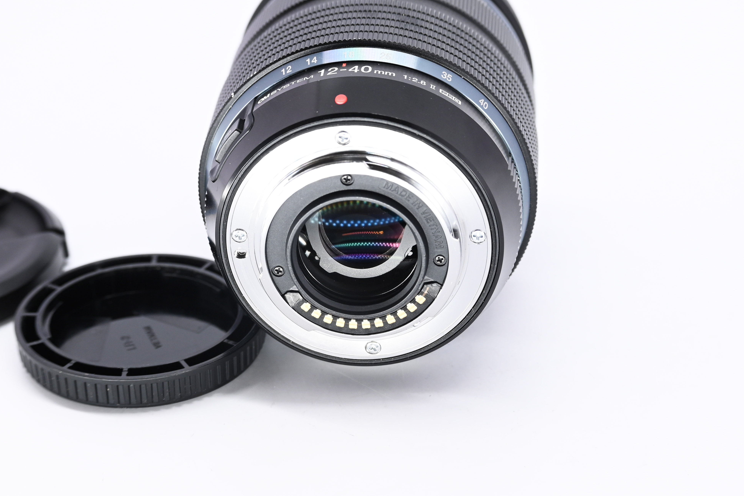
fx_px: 2335
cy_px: 250
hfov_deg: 18.1
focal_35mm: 113
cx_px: 370
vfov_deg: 12.1
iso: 500
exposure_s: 1/125
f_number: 9
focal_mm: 75
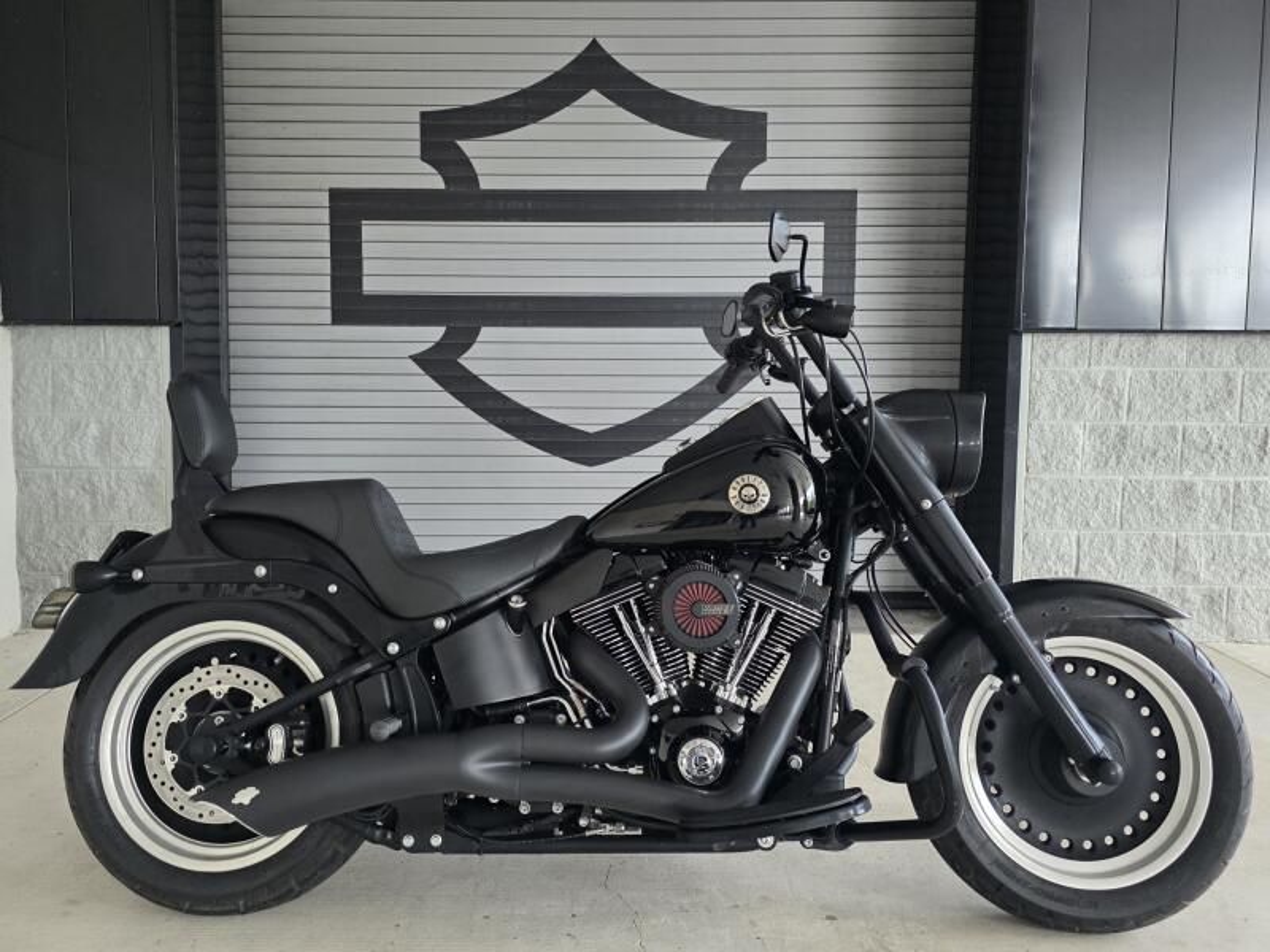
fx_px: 844
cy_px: 476
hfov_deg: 73.9
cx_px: 635
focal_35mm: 23
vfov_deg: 58.9
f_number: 1.7
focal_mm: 6.3
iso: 200
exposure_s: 1/182
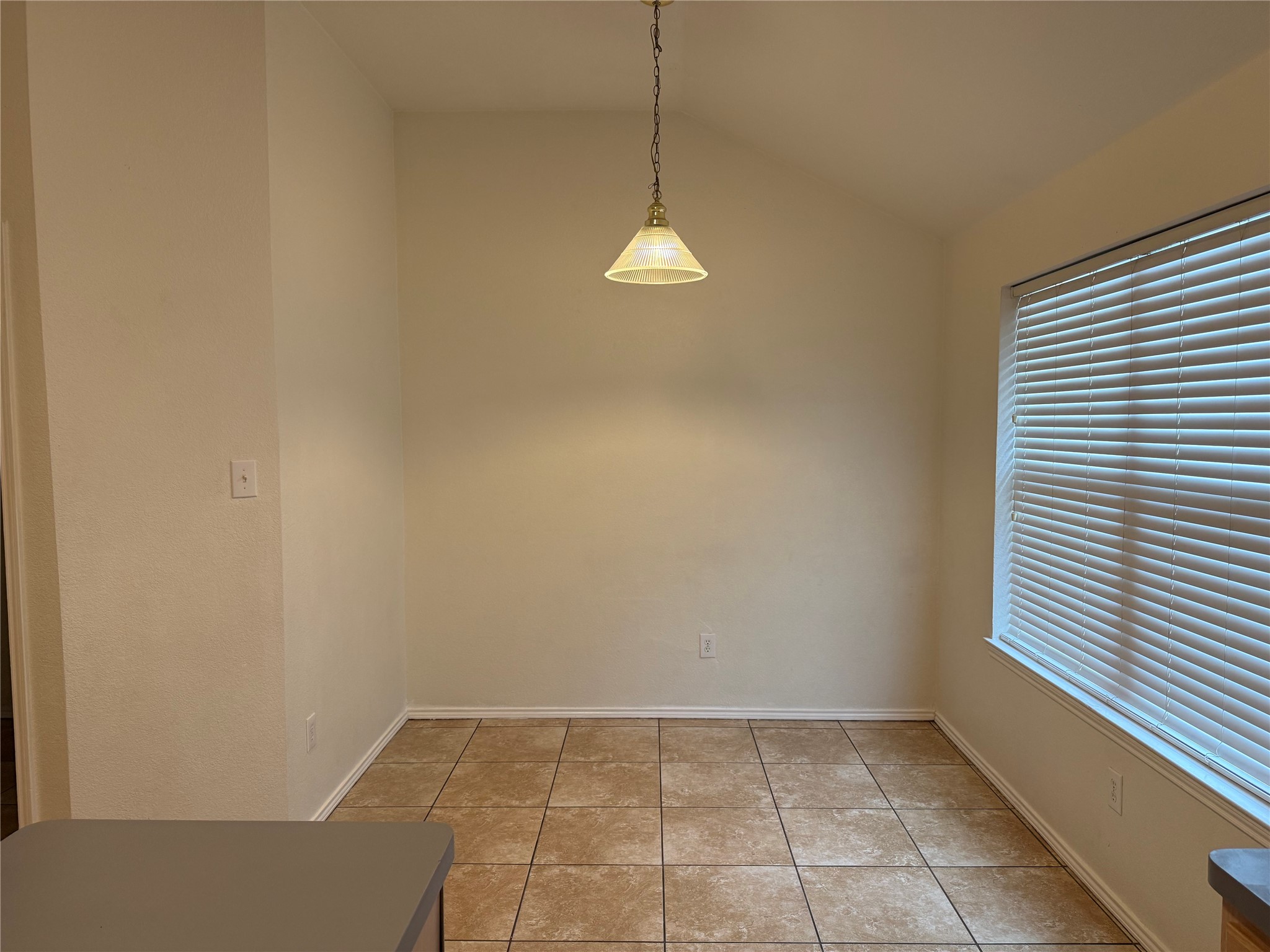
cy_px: 476
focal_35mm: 24
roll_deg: +0.0
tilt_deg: -3.3
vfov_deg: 56.8
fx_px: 881
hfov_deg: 71.6
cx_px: 635
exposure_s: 1/120
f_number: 1.78
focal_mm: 6.76
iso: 160
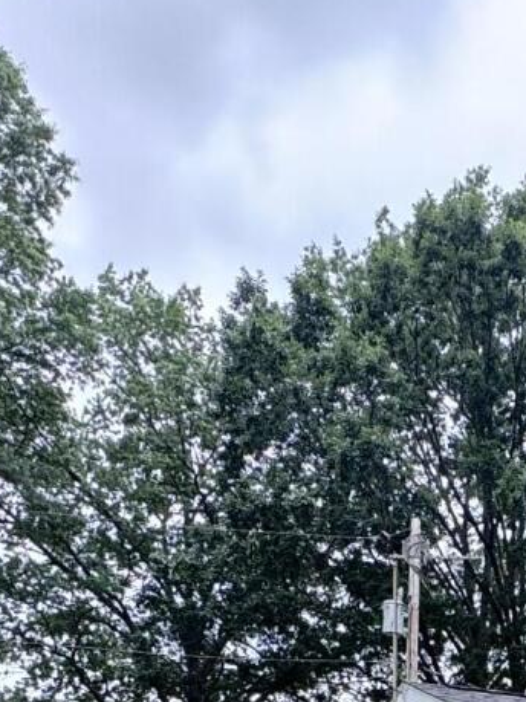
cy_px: 1069
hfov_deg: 22.1
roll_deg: -1.4
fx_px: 1236
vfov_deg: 24.3
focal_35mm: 61
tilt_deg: -4.3
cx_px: 638
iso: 40
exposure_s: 1/169
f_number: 2.2
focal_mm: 2.22
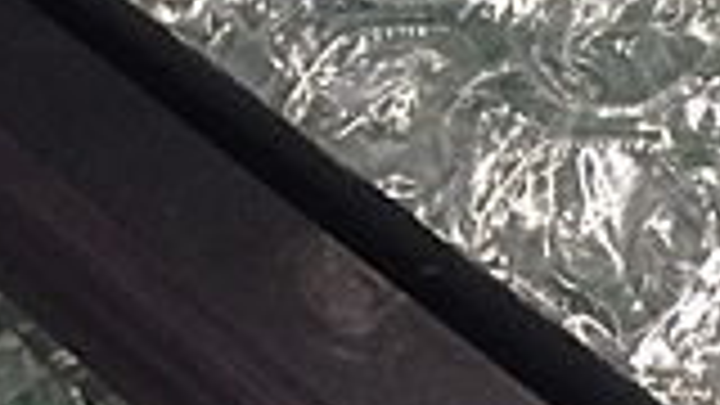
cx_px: 90
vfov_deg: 9.6
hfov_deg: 16.8
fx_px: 2406
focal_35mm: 126
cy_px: 148
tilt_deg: -57.5
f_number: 2.2
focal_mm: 4.15
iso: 125
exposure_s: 1/30
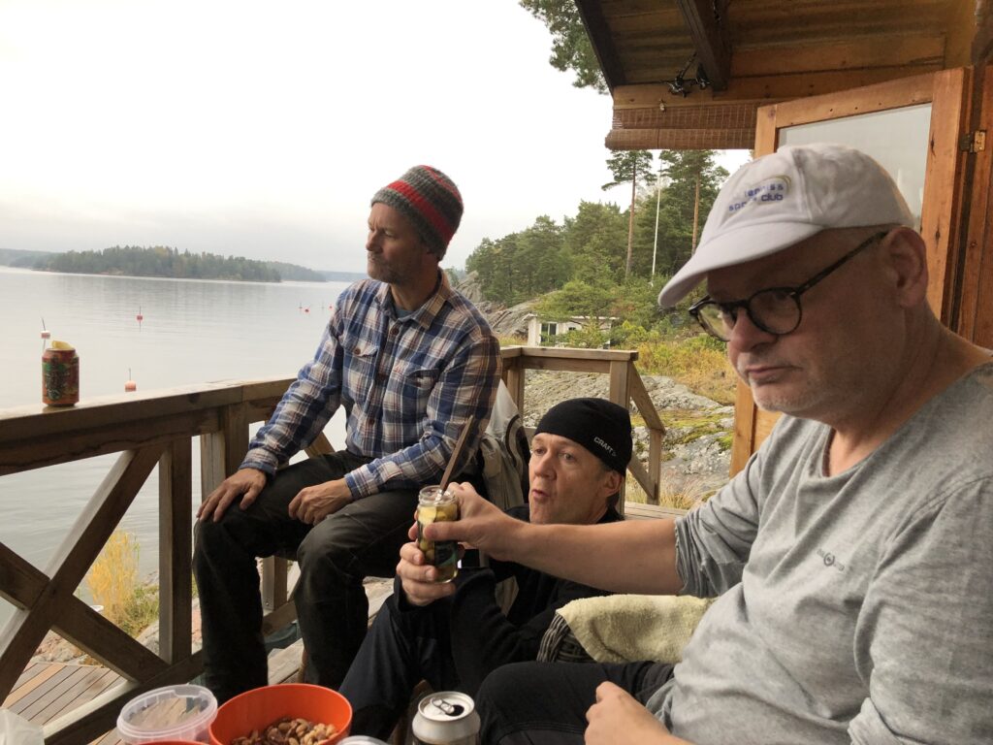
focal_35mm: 28
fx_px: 803
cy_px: 372
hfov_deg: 63.4
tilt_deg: -5.4
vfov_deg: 49.7
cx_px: 496
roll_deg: -2.5
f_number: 1.8
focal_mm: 4
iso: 32
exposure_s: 1/33
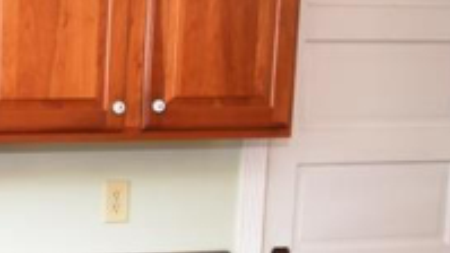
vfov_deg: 14.4
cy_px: 237
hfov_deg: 21.5
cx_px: -226
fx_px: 991
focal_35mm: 83
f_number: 5
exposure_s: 1/60
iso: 900
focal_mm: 14
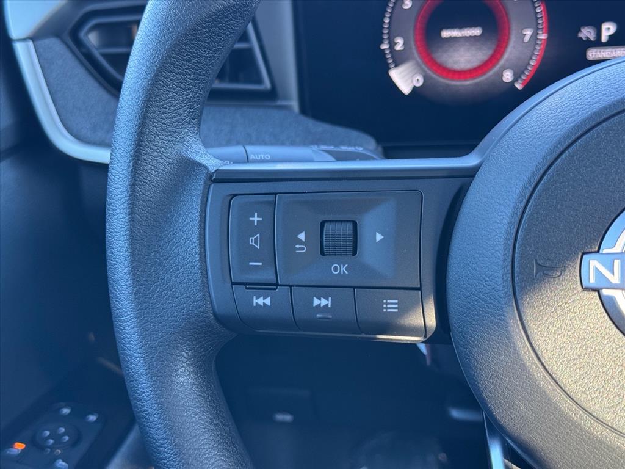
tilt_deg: -25.7
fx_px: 867
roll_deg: +2.4
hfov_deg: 39.7
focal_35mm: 48
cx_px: 312
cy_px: 234
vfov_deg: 30.3
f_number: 1.78
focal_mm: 6.76
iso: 100
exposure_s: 1/68
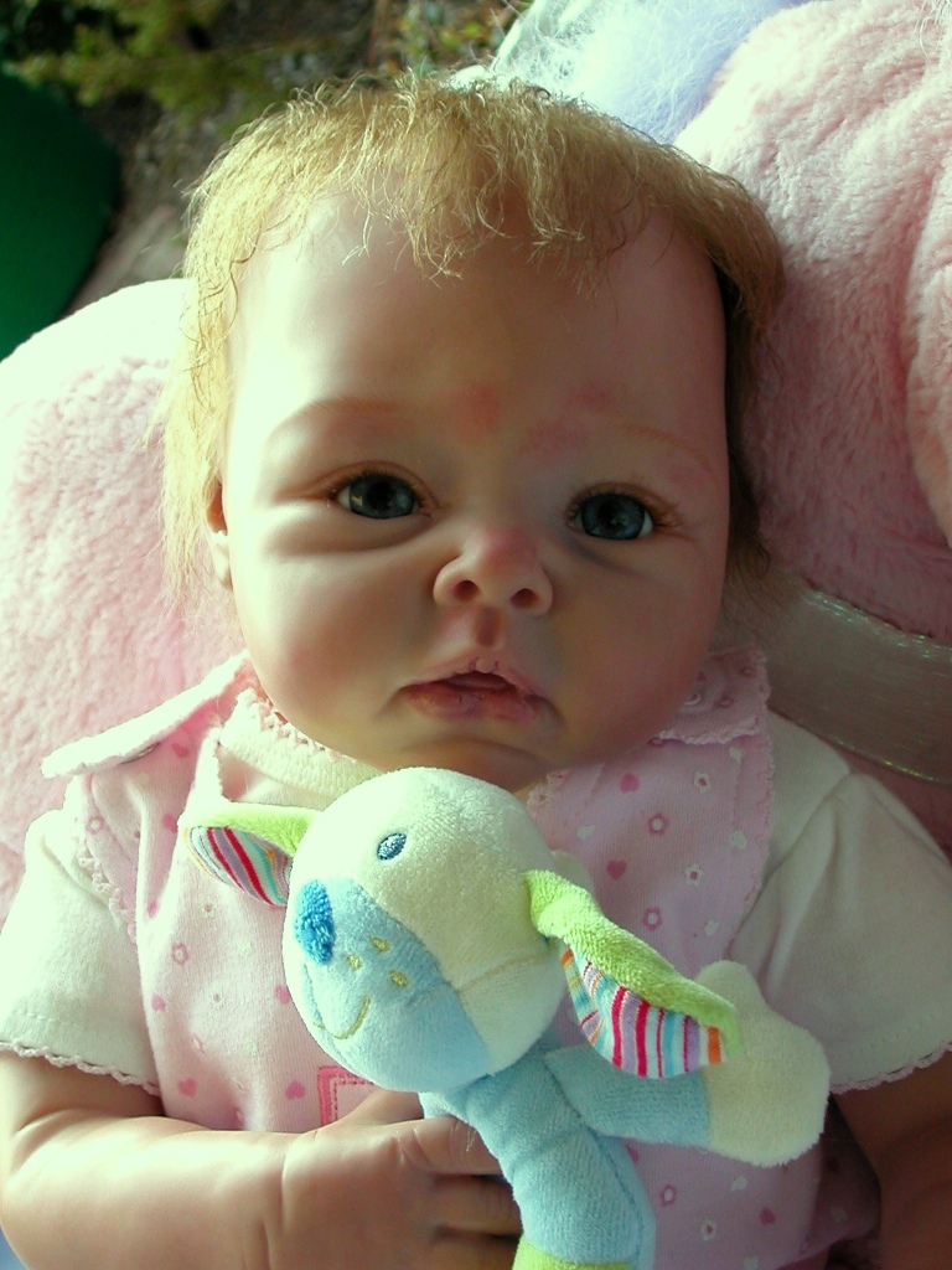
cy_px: 635
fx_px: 2347
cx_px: 476
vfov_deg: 30.3
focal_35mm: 64
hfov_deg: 22.9
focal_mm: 9.7
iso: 100
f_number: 3.5
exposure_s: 1/67.9
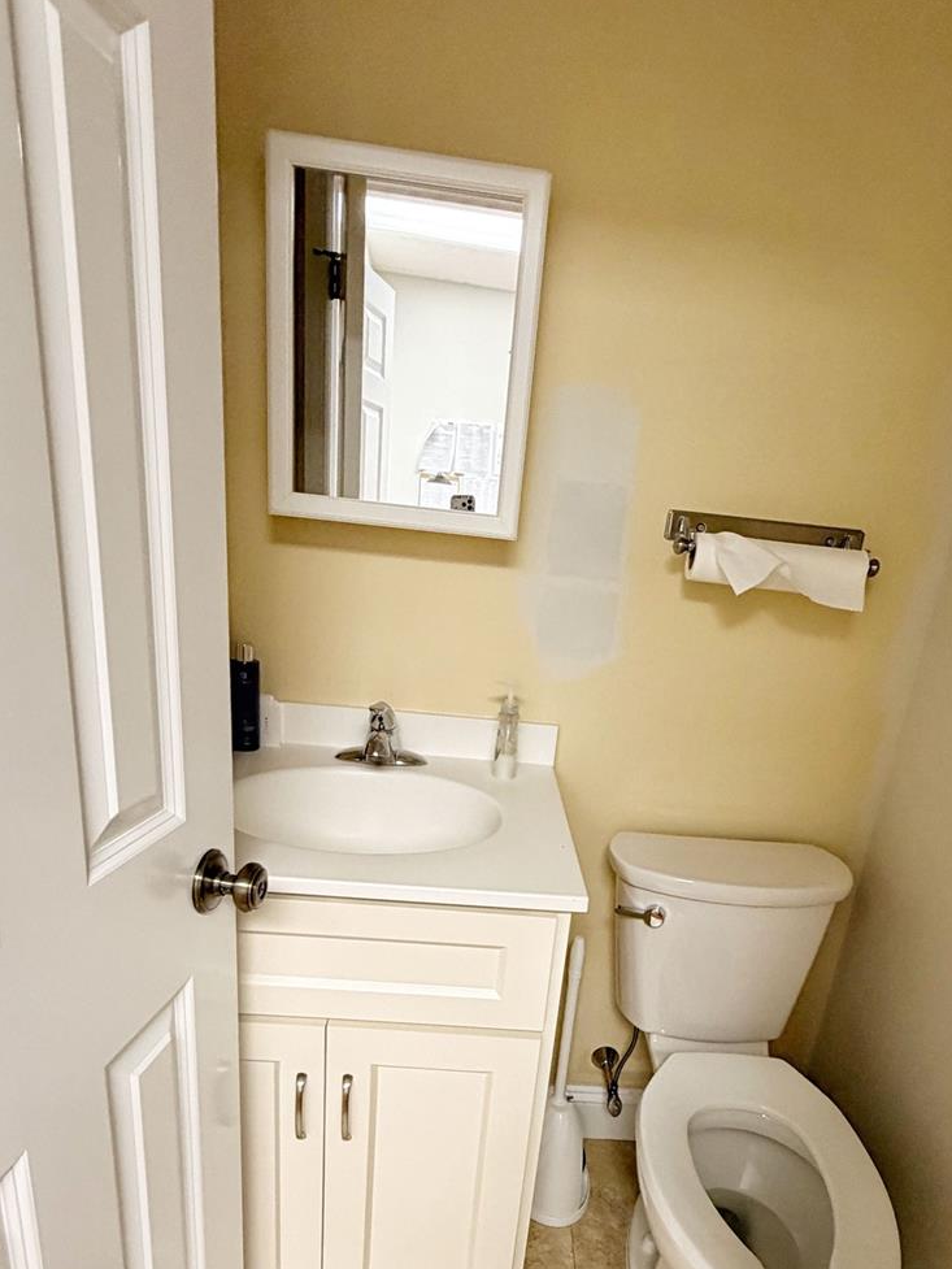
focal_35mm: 22
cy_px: 803
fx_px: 807
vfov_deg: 74.9
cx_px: 518
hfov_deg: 61.0
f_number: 2.2
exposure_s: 1/60
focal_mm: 2.22
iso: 250
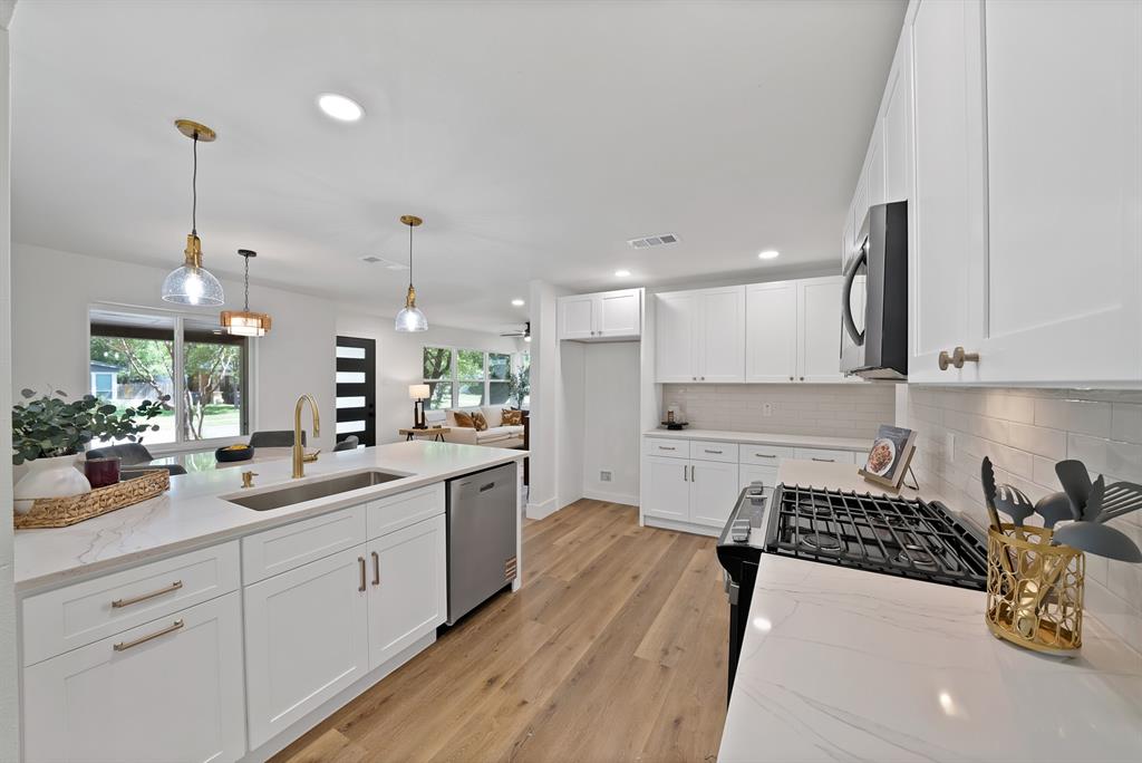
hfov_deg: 112.6
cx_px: 571
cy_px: 382
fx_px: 381
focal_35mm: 12
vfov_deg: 90.1
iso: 640
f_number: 9
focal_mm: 12
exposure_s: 1/4
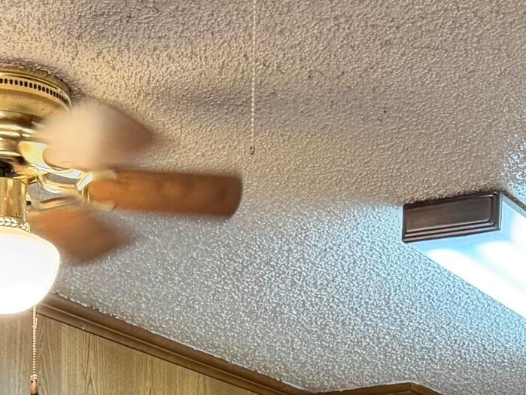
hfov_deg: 19.0
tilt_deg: -3.5
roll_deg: -0.1
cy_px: 842
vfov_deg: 12.3
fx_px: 1565
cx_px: 165
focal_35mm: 103
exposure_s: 1/60
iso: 200
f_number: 1.78
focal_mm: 6.76
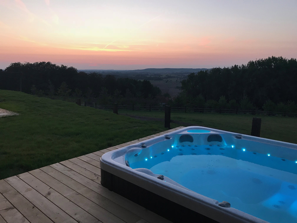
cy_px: 112
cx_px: 148
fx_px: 240
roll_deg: +0.0
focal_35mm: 28
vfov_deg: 49.7
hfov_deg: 63.4
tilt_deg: -7.8
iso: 32
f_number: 1.8
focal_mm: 3.99
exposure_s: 1/20
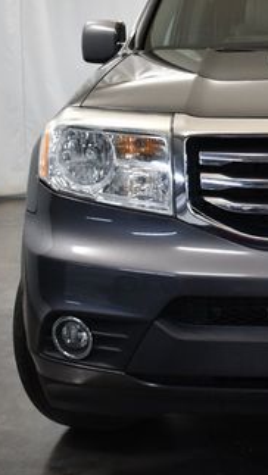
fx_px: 1098
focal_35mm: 87
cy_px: 184
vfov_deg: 24.4
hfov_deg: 13.4
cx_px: 358
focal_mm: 28
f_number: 4.2
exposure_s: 1/125
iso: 1250
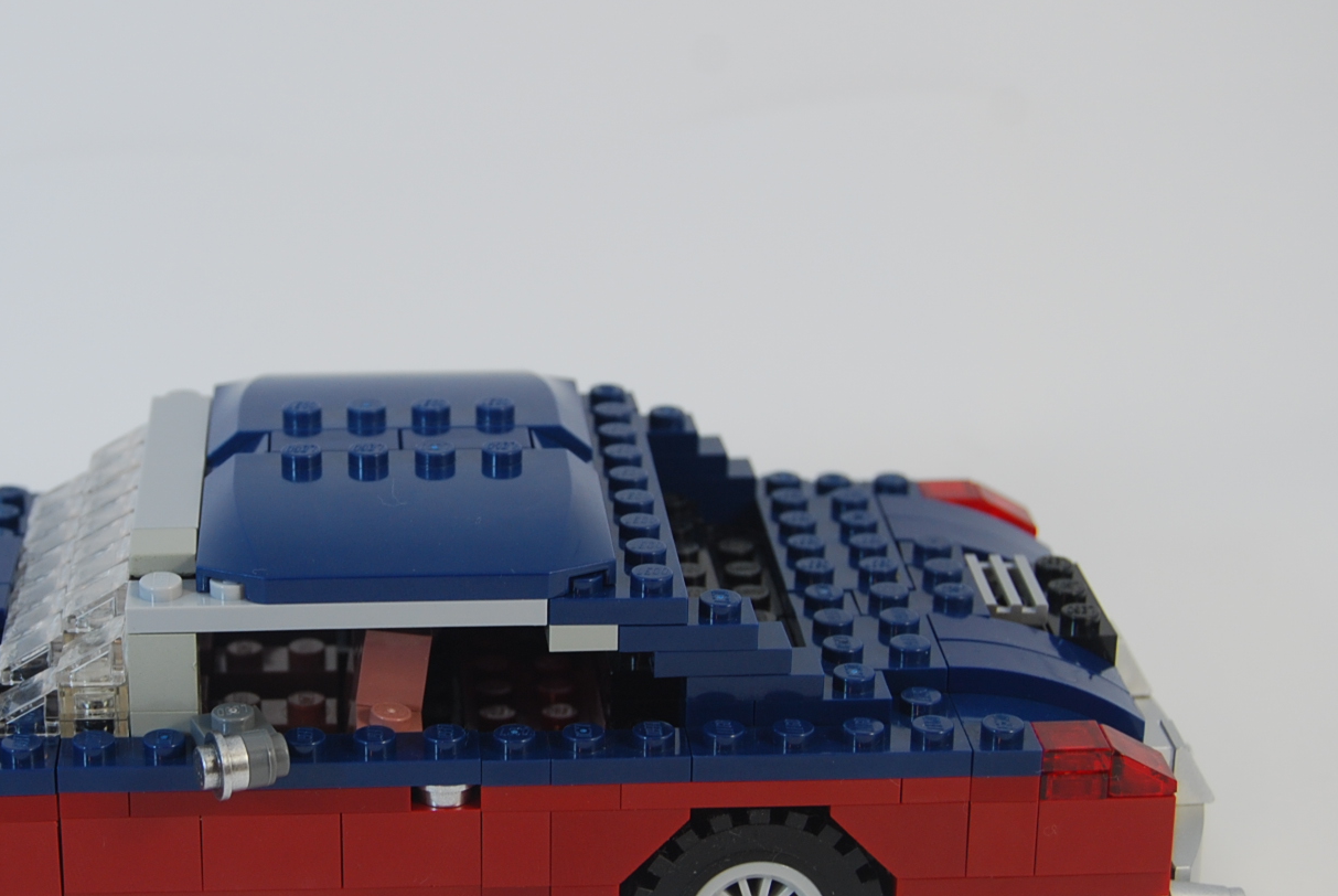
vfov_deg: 15.1
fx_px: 3386
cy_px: 554
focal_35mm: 91
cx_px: 368
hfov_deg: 22.2
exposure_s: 1/60
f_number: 6.3
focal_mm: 38
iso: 200
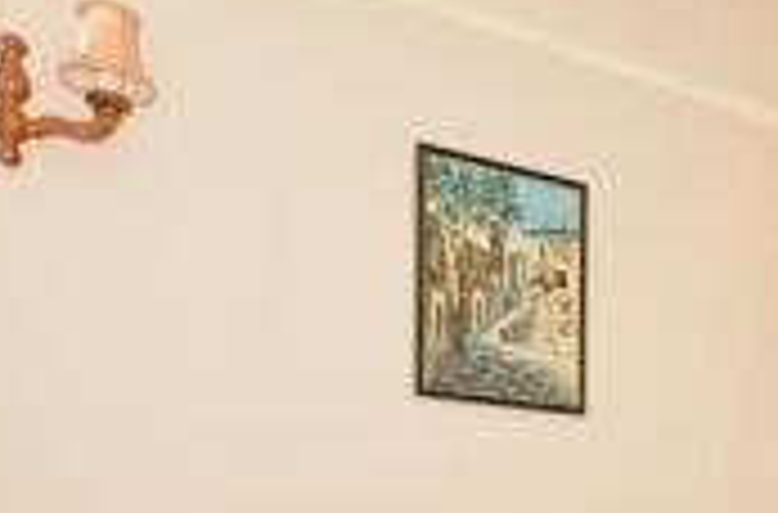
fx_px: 1227
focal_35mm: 57
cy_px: 662
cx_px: 908
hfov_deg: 30.4
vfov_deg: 21.4
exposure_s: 1/13
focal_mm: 10
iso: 200
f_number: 5
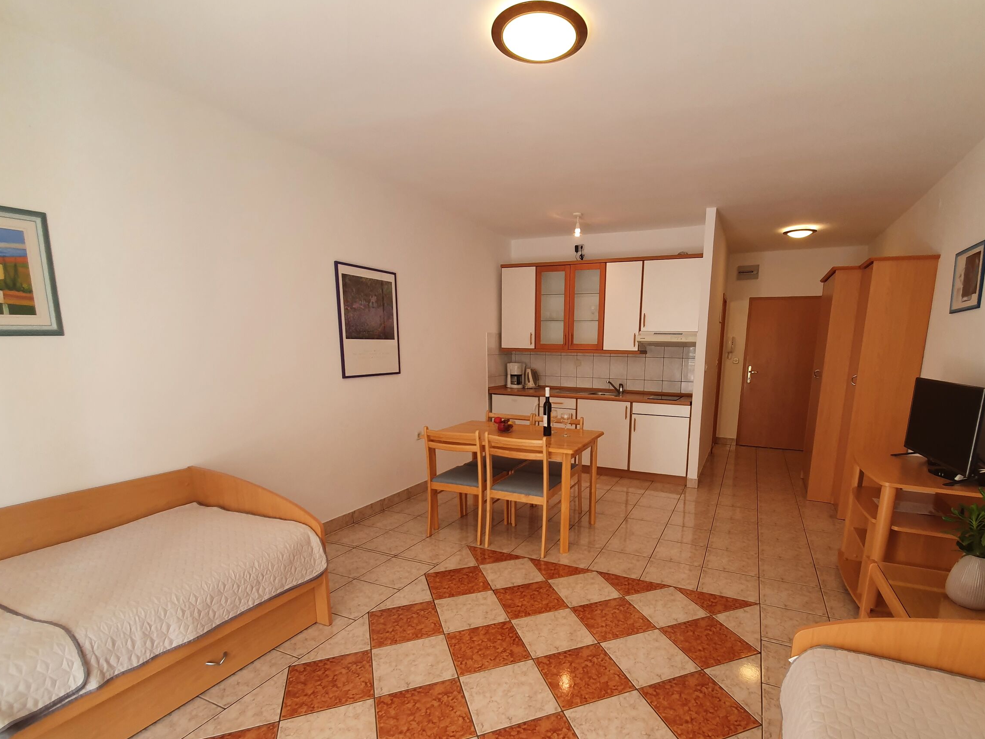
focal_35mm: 16
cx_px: 549
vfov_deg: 77.3
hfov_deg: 94.1
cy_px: 438
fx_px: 455
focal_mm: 1.8
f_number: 2.2
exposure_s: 1/50
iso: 100
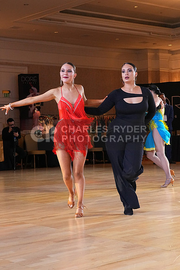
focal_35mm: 69
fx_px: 517
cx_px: 90
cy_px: 135
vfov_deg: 29.2
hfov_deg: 19.7
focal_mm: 46
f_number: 6.3
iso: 5000
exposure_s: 1/200
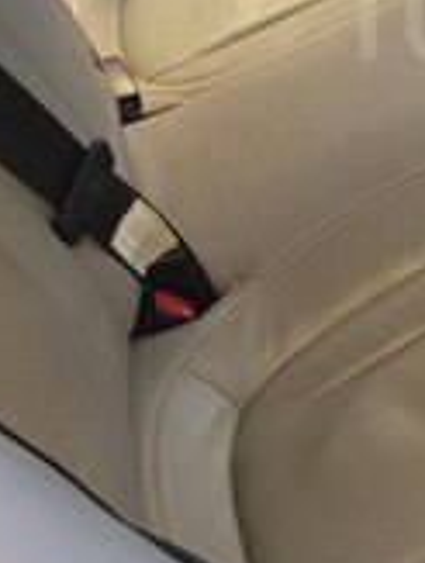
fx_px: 1435
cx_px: 605
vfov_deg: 21.5
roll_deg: +2.7
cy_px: 21
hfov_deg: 15.7
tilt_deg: -31.4
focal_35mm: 88
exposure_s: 1/50
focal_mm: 4.15
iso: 40
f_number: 2.2
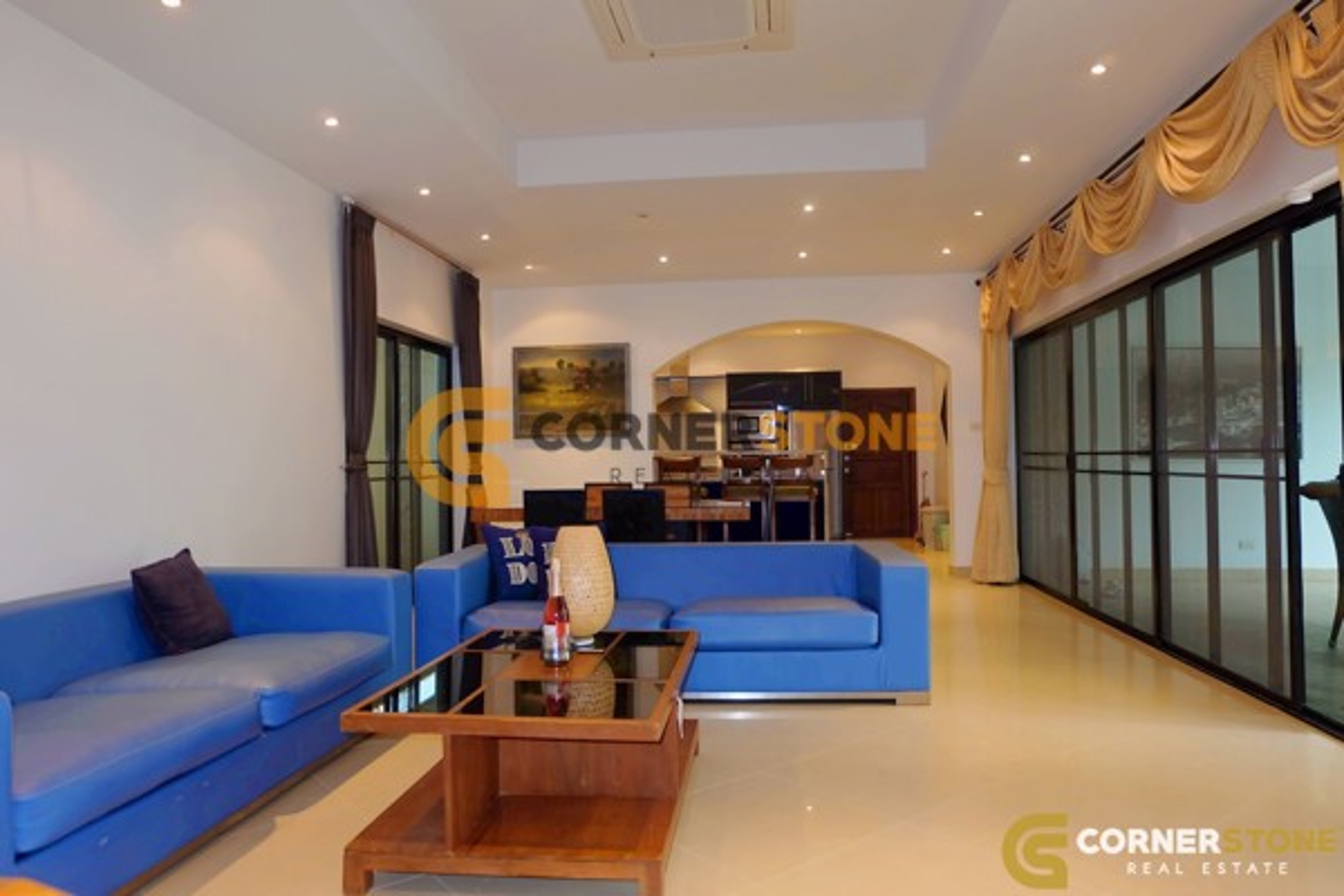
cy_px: 448
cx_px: 672
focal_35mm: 24
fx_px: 896
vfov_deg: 53.1
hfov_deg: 73.7
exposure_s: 1/30
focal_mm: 16
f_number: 3.5
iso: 200
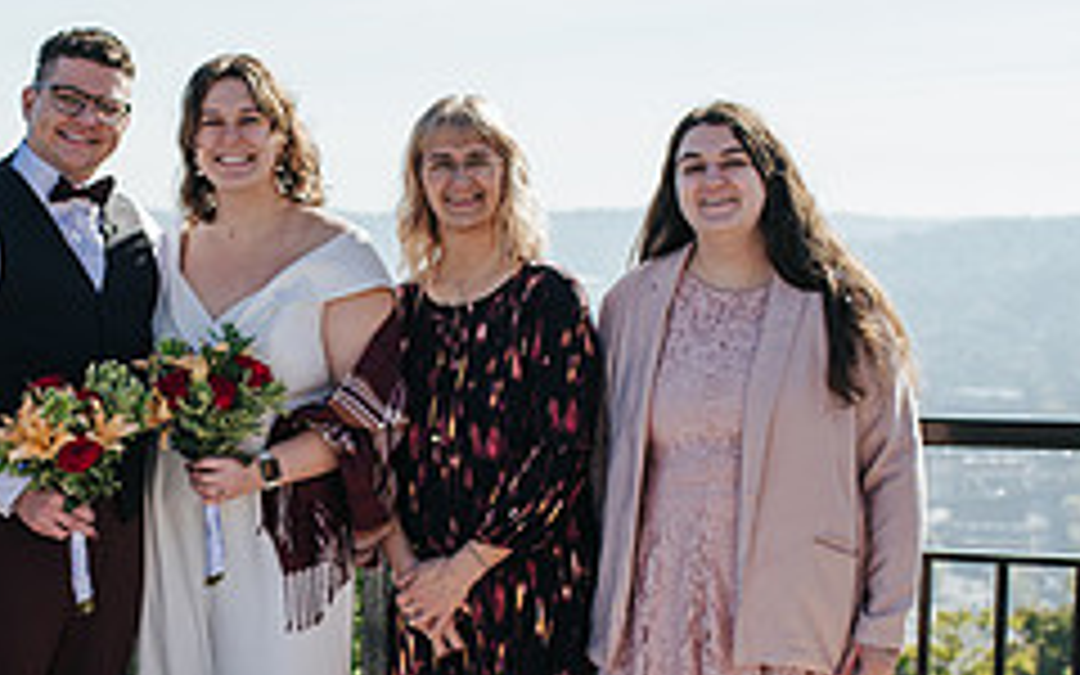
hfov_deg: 21.9
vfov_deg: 14.0
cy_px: 443
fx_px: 2737
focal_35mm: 93
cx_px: 160
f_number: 3.2
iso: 100
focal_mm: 35
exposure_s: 1/1000
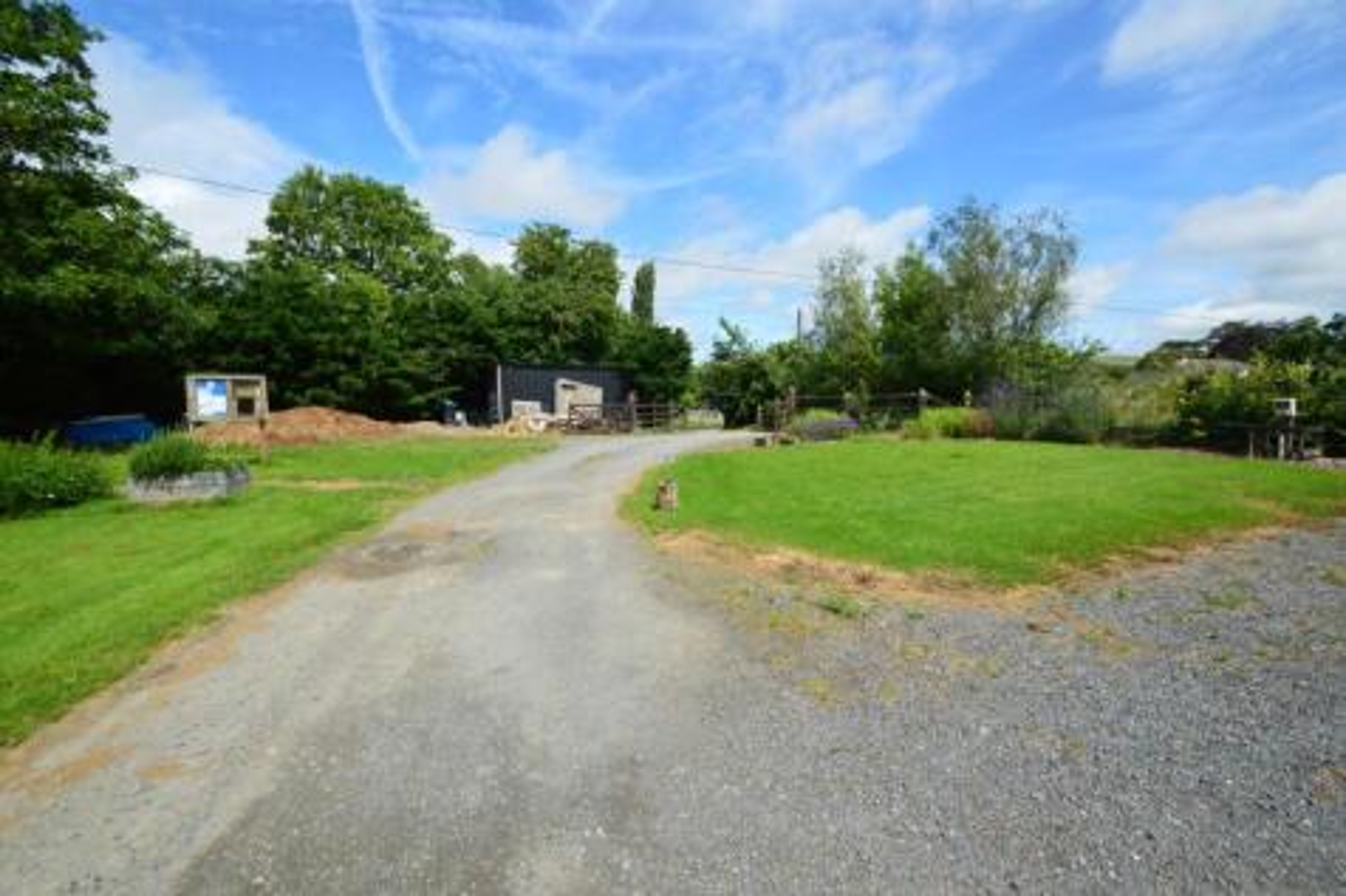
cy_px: 448
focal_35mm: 15
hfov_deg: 100.4
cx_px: 673
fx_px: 561
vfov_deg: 77.3
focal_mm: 10
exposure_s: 1/500
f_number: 11
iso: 400
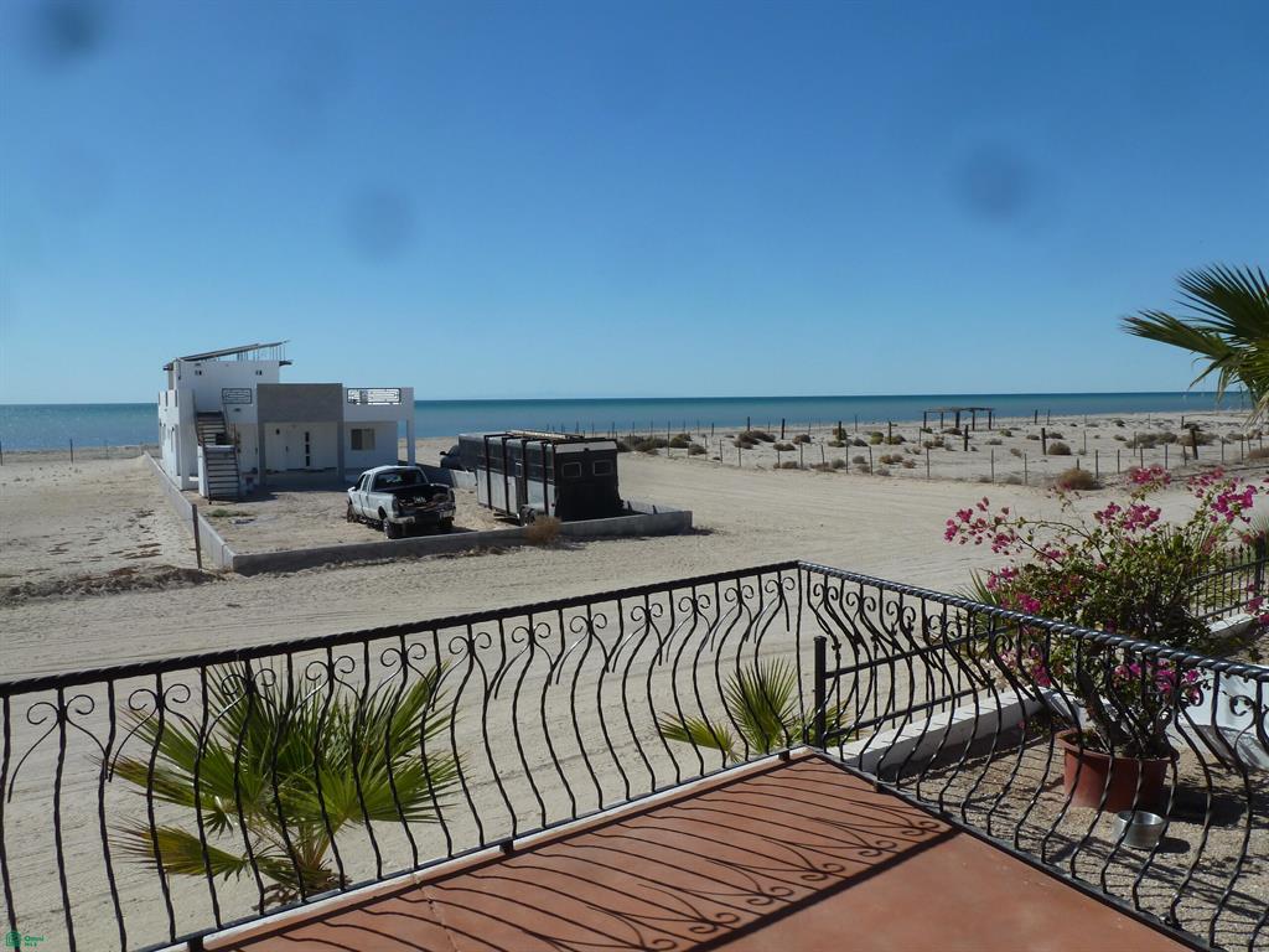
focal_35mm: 30
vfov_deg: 46.8
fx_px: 1100
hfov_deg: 60.0
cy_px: 476
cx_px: 634
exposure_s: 1/640
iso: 80
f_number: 5.6
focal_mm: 5
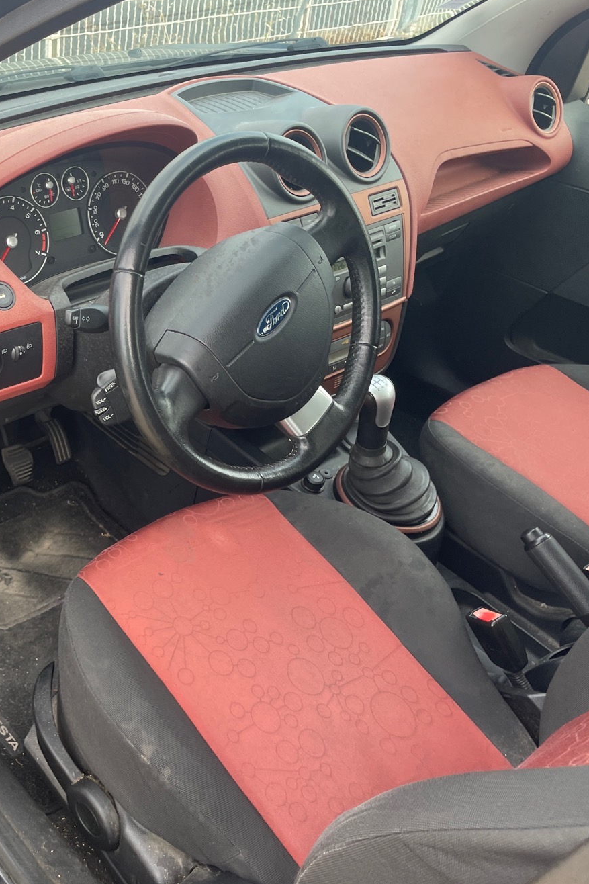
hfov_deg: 34.0
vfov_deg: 51.9
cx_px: 58
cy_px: 433
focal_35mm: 37
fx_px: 908
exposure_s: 1/123
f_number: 1.6
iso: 32
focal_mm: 4.2
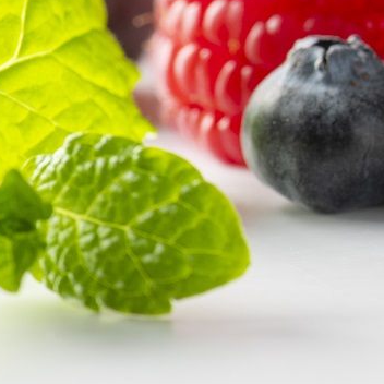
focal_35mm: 532
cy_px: 33
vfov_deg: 3.3
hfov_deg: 3.3
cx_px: 764
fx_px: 6677
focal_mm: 105
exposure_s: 1/160
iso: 100
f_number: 11
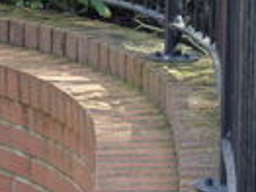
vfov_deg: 5.7
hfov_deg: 7.7
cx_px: 186
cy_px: 19
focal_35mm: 258
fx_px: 1906
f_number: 5.6
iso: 200
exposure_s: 1/60
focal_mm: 26
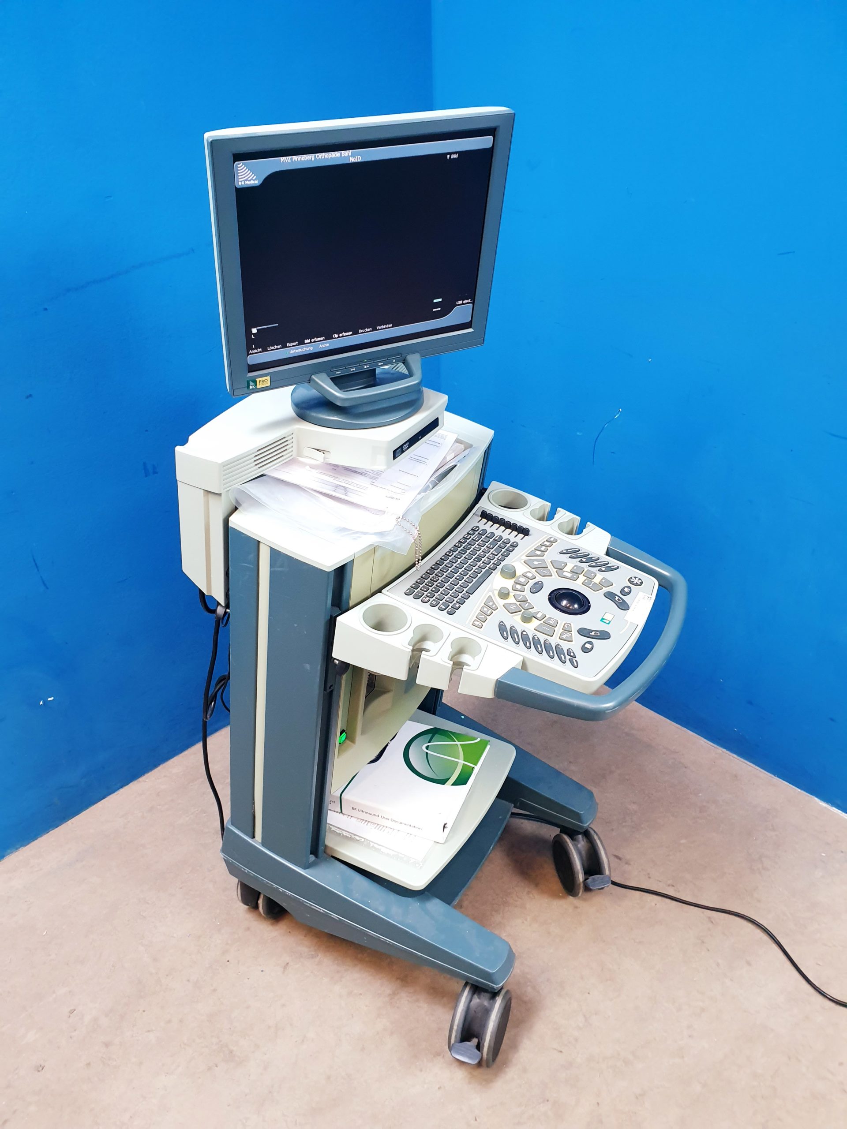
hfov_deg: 53.1
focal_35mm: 26
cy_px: 564
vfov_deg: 67.3
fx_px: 848
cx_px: 424
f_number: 2.4
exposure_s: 1/33
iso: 250
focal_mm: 4.3
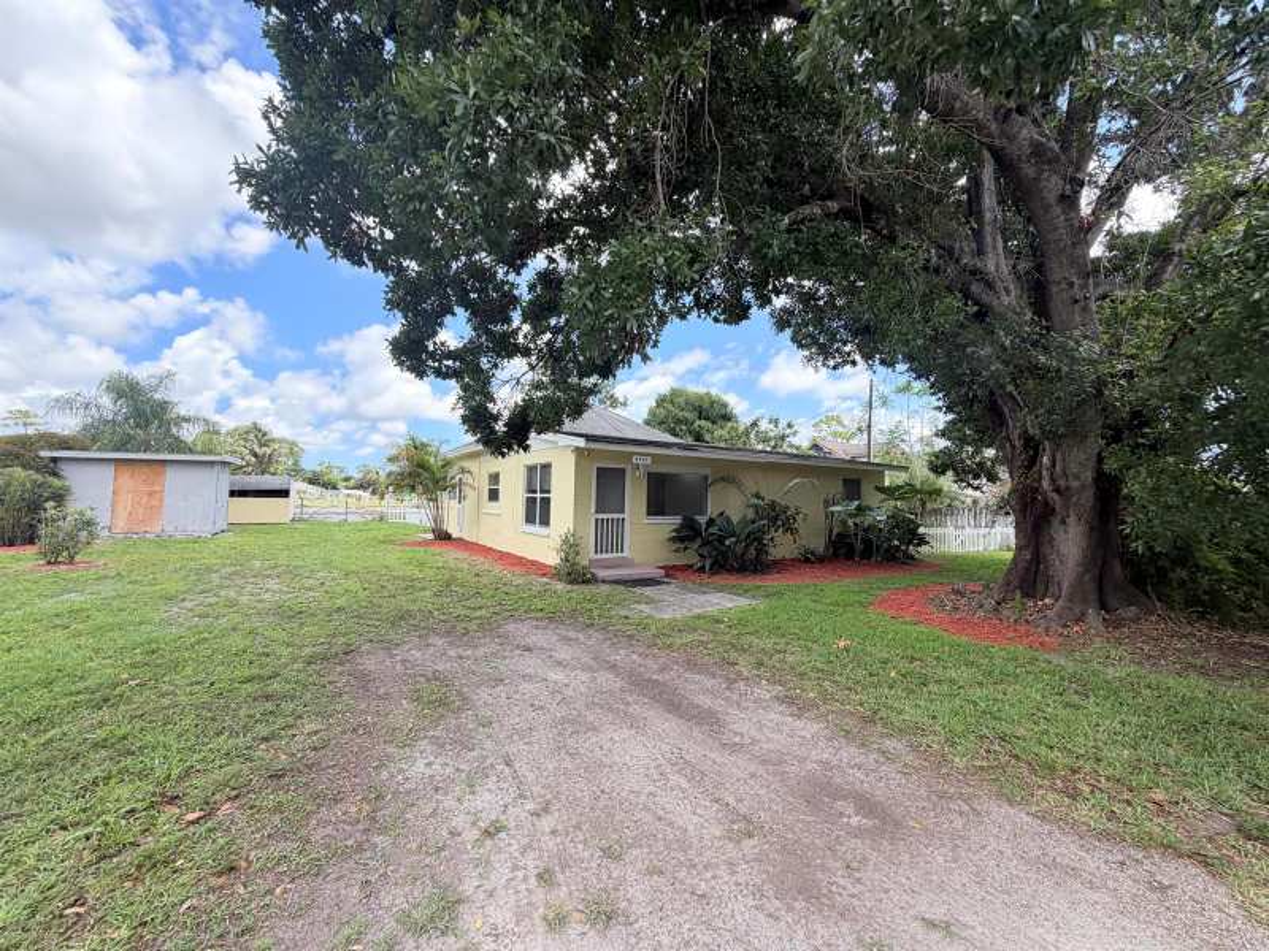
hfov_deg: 102.1
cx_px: 634
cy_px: 476
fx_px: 513
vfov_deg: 85.7
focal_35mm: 14
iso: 40
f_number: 2.2
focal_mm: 2.22
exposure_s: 1/686
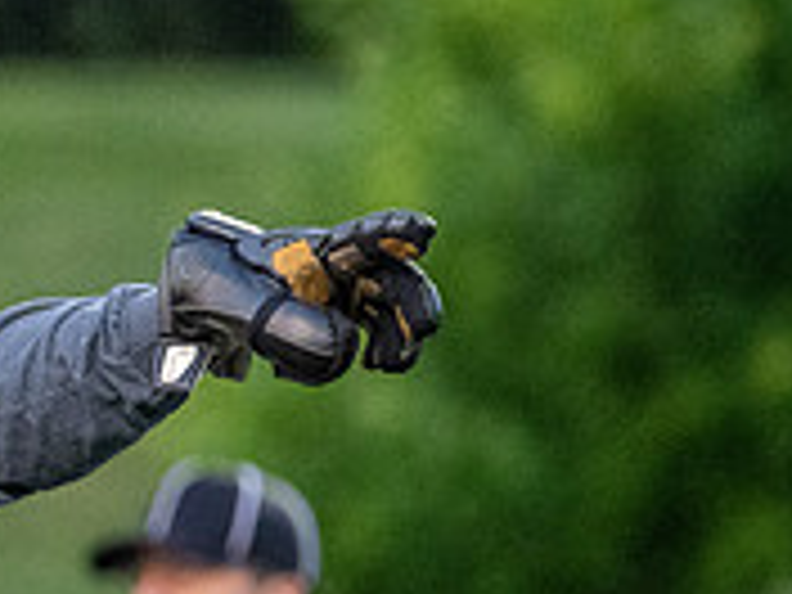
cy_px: 586
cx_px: -494
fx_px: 37362
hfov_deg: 1.2
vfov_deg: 0.9
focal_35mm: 1633
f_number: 4.5
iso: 6400
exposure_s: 1/800
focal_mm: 400
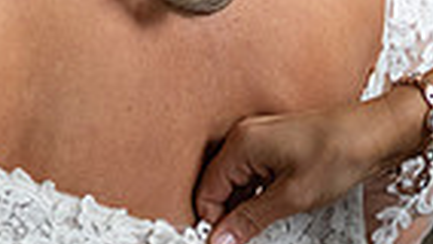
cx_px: 195
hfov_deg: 9.2
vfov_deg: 5.1
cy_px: 461
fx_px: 2676
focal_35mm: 233
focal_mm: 70
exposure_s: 1/800
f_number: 2.8
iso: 2000
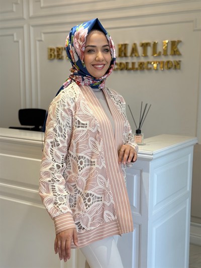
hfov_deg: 30.3
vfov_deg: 39.6
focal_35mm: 48
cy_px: 134
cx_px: 100
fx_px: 371
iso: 80
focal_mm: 6.76
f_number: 1.78
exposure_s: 1/364
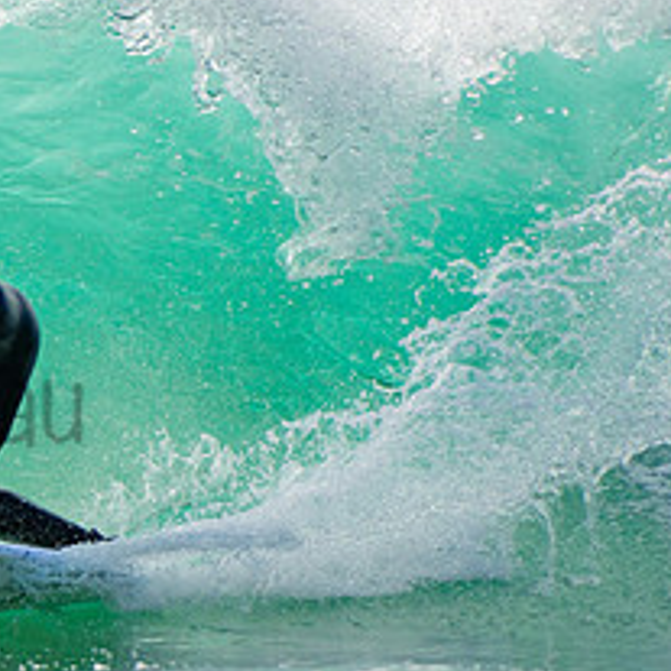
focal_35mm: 1432
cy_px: 368
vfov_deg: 1.2
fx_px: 31405
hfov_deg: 1.2
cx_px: -259
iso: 280
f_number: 5.6
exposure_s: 1/2000
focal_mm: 400
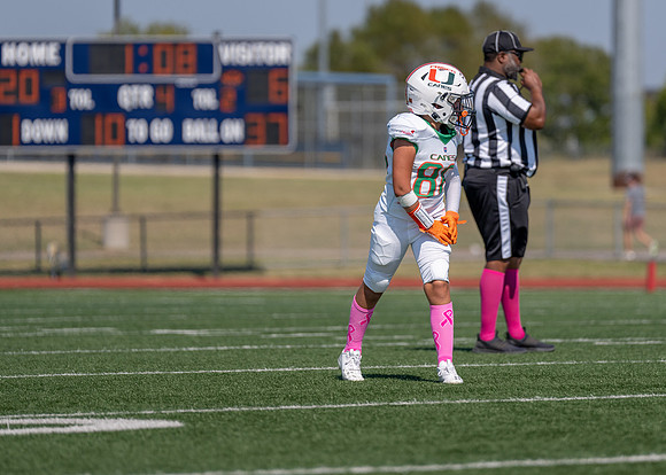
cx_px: 411
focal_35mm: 272
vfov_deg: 5.3
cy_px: 178
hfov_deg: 7.4
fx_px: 5136
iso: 100
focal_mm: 200
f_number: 2.8
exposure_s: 1/3200
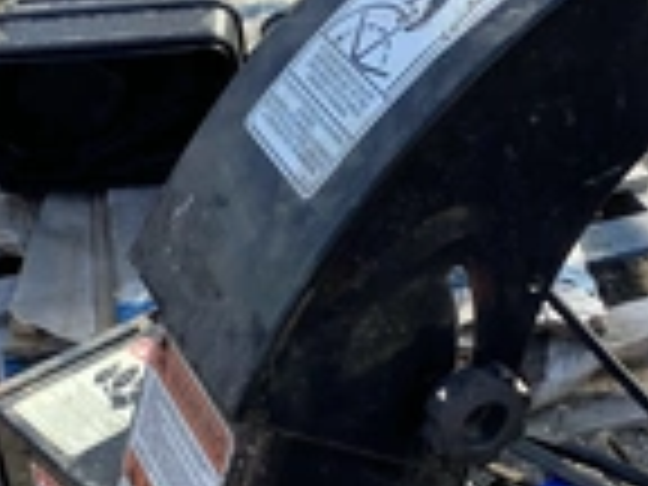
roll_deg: +3.5
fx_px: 1610
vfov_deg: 17.1
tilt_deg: -37.5
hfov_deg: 22.8
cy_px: 320
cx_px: 324
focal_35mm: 86
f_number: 2.4
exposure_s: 1/236
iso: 25
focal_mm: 3.3
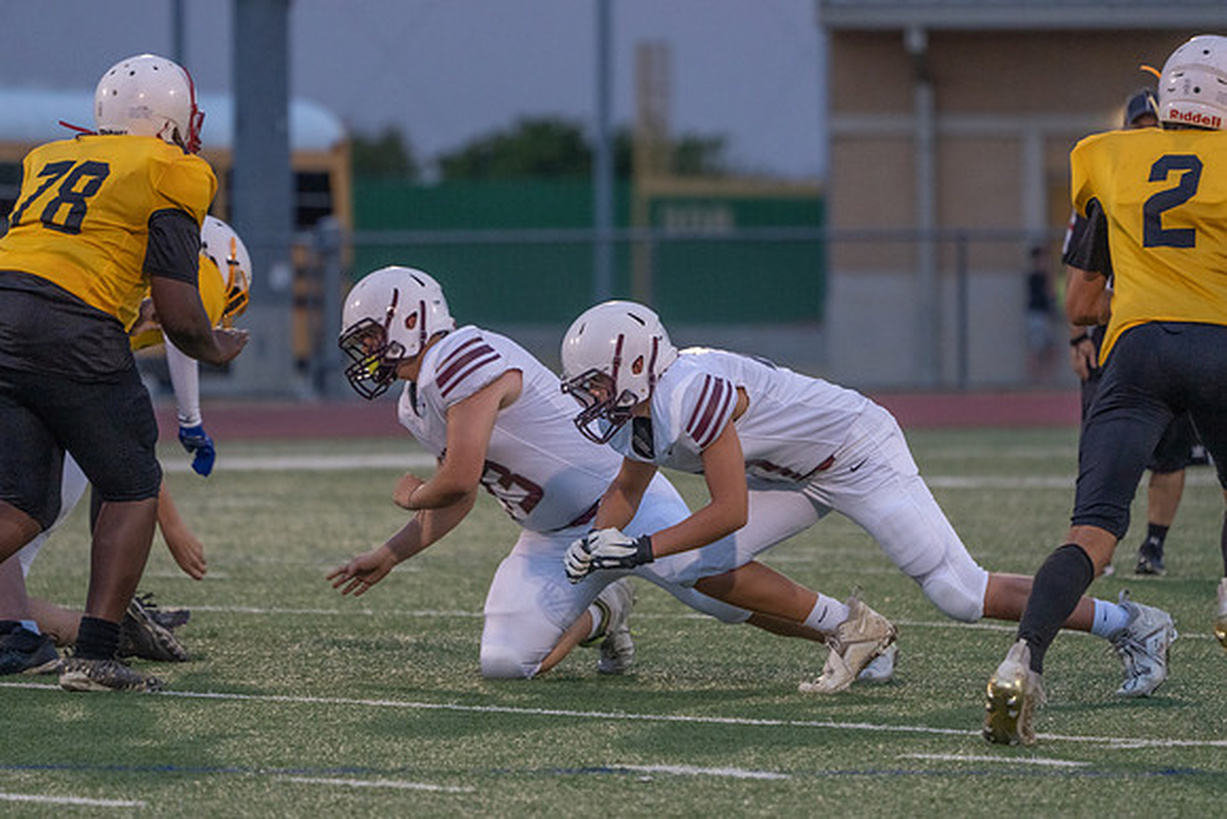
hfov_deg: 5.9
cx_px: 614
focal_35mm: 350
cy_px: 410
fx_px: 11916
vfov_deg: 3.9
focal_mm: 327
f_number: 5.6
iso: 4000
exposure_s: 1/1000
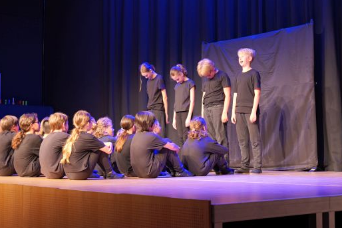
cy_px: 97
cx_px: 154
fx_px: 665
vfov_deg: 19.5
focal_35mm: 70
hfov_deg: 28.8
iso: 2500
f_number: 5.6
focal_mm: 60
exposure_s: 1/60
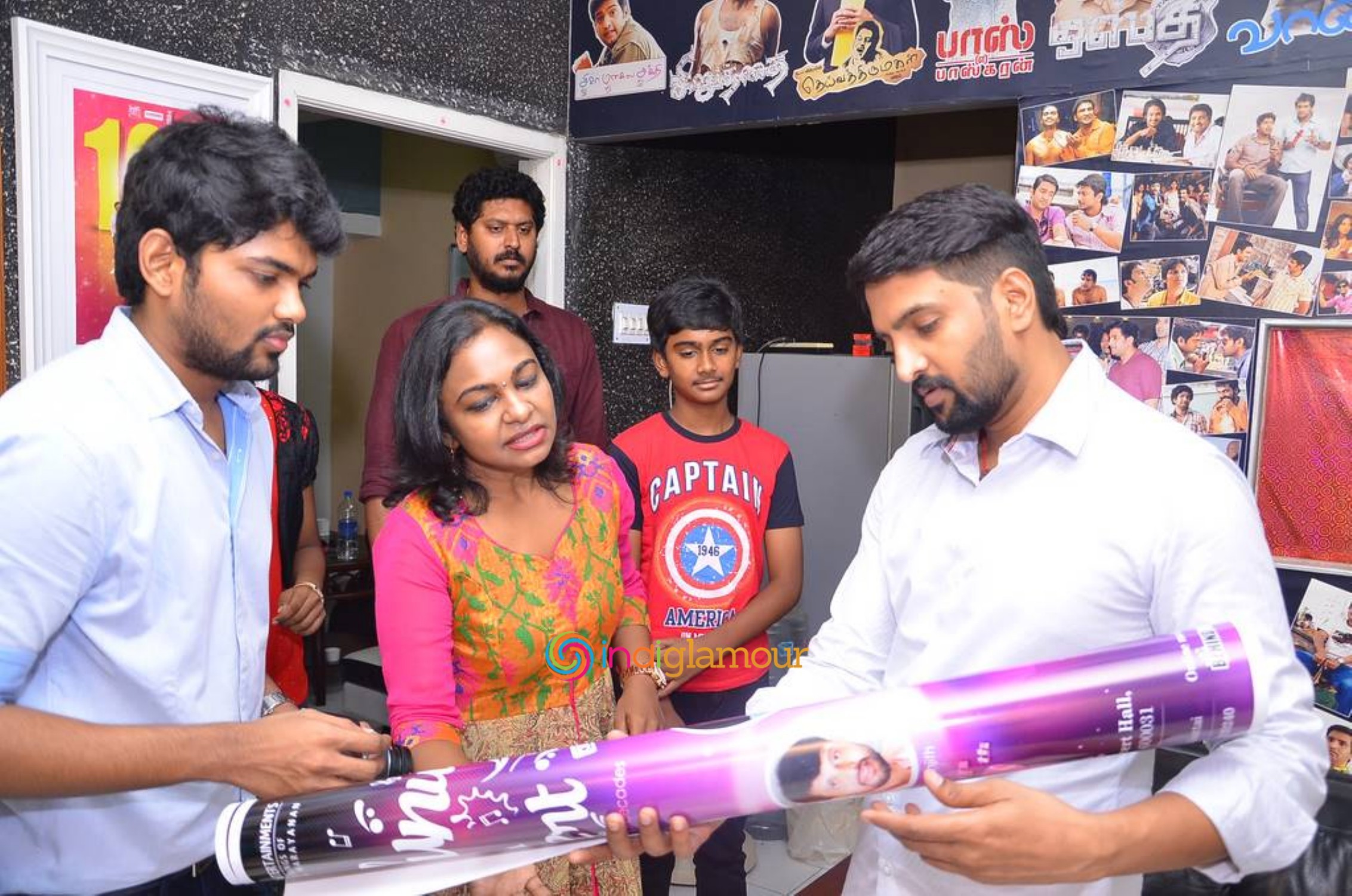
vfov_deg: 41.5
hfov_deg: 59.6
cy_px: 448
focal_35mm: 32
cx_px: 676
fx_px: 1181
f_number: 4
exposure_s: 1/125
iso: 800
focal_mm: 21
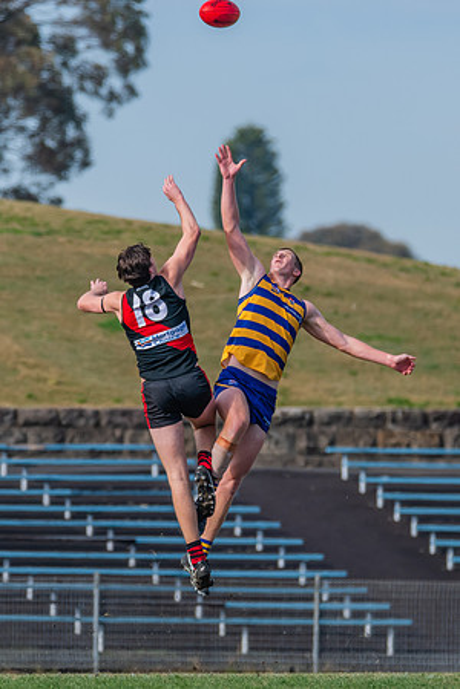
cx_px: 300
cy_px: 413
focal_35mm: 725
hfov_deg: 1.9
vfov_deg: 2.8
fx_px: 13886
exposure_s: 1/1600
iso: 500
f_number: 6.3
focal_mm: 400
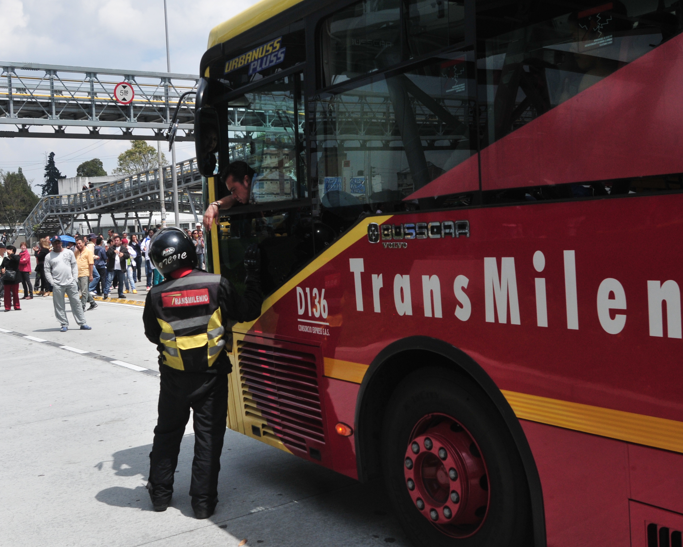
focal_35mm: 39
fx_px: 788
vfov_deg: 38.2
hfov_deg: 46.8
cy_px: 293
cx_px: 329
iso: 400
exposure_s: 1/2000
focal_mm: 20
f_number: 5.6
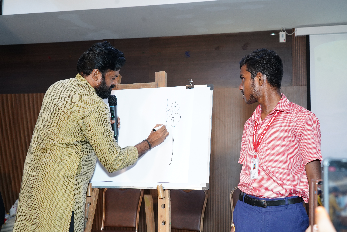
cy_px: 116
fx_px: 443
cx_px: 174
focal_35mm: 46
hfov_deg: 42.7
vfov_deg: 29.2
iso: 2000
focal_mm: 46
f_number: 7.1
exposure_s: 1/125
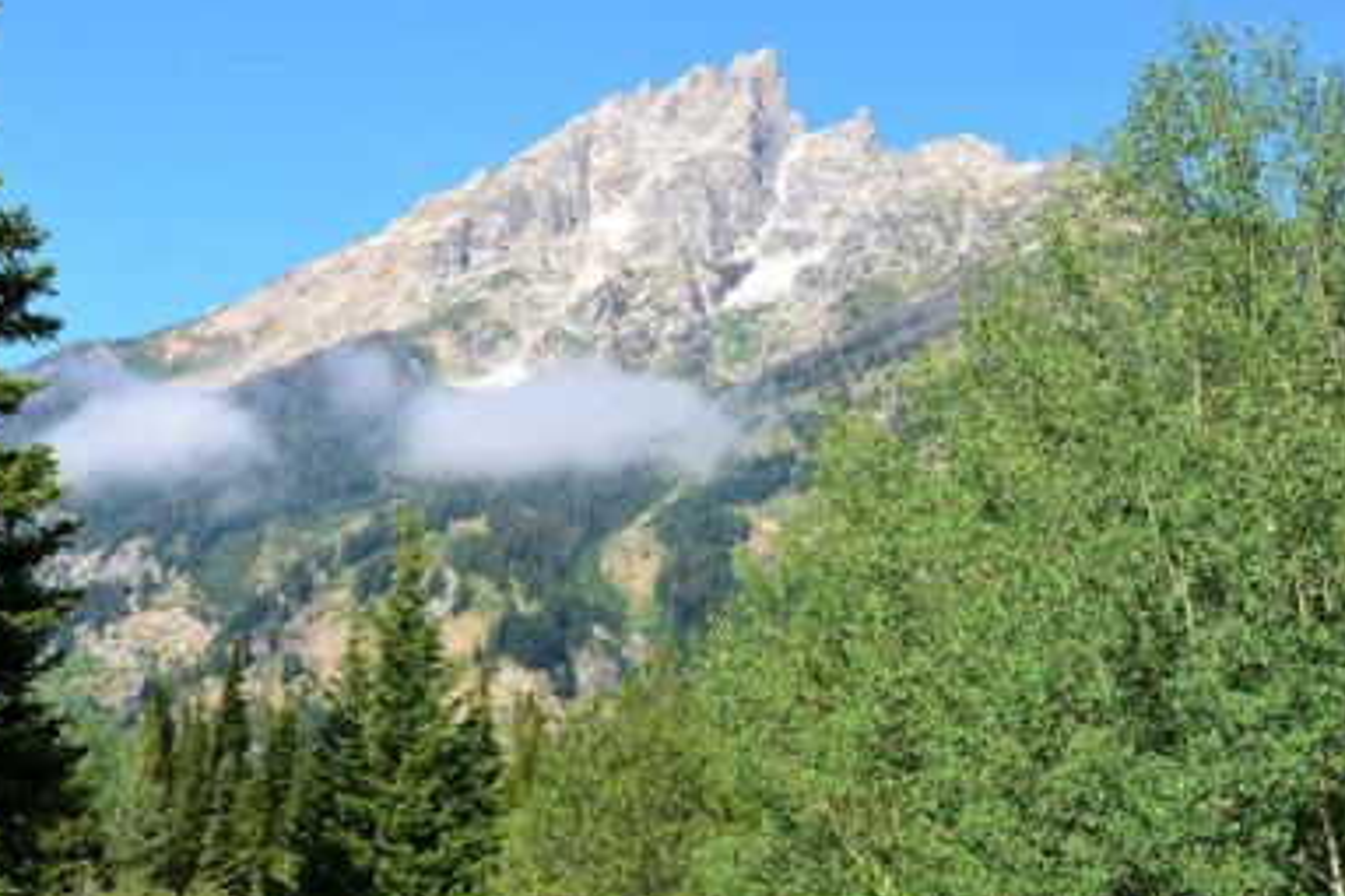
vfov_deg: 22.6
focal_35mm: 60
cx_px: 678
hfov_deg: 33.4
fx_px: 2241
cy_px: 343
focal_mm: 24
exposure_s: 1/320
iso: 200
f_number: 9
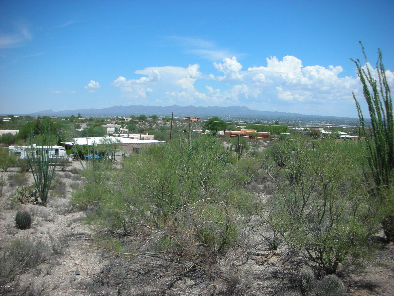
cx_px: 197
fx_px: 398
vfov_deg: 40.7
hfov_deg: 52.6
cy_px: 148
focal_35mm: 35
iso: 50
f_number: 8.5
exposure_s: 1/120
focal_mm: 5.8
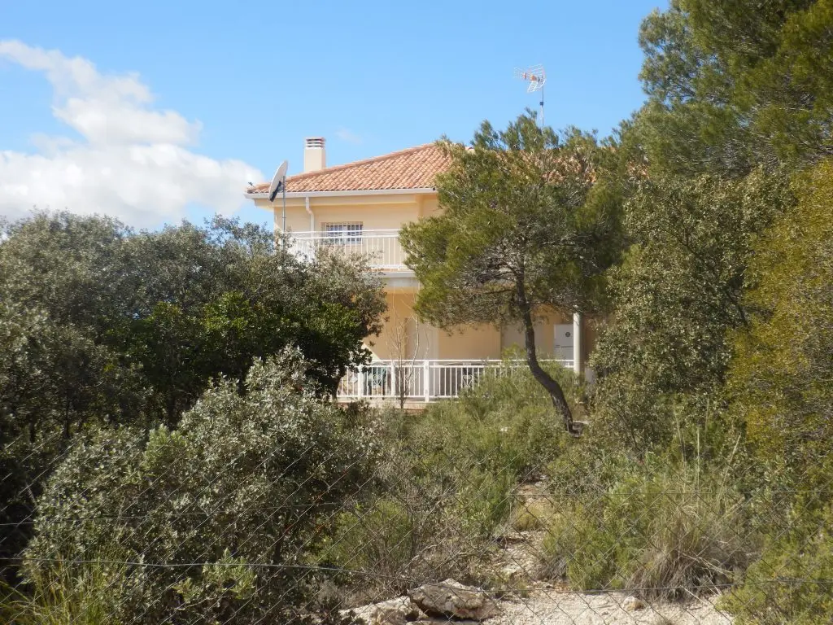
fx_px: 1829
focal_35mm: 76
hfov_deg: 25.7
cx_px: 416
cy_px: 312
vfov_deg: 19.4
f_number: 4.9
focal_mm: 13.5
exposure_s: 1/400
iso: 80
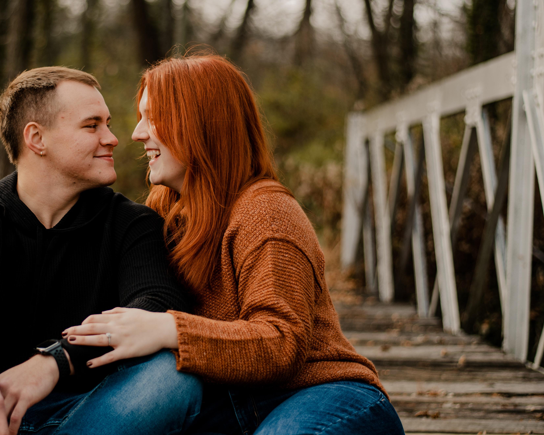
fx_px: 1368
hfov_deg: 22.3
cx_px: 153
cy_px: 205
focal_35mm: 85
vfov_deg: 18.1
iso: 100
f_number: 1.8
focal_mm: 50
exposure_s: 1/640
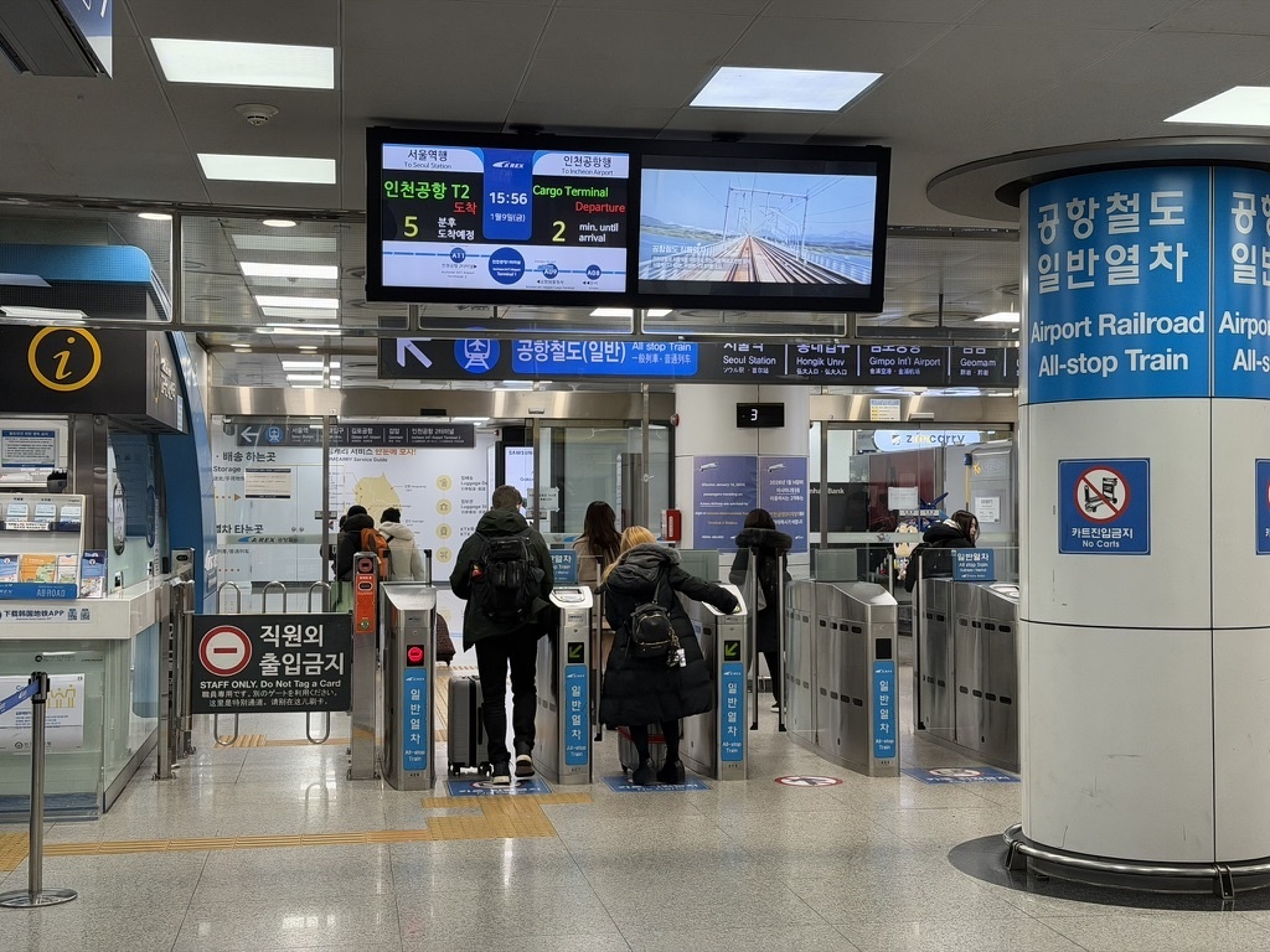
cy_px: 476
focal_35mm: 48
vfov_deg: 30.3
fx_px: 1761
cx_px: 635
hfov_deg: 39.7
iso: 160
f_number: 1.78
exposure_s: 1/202
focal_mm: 6.76
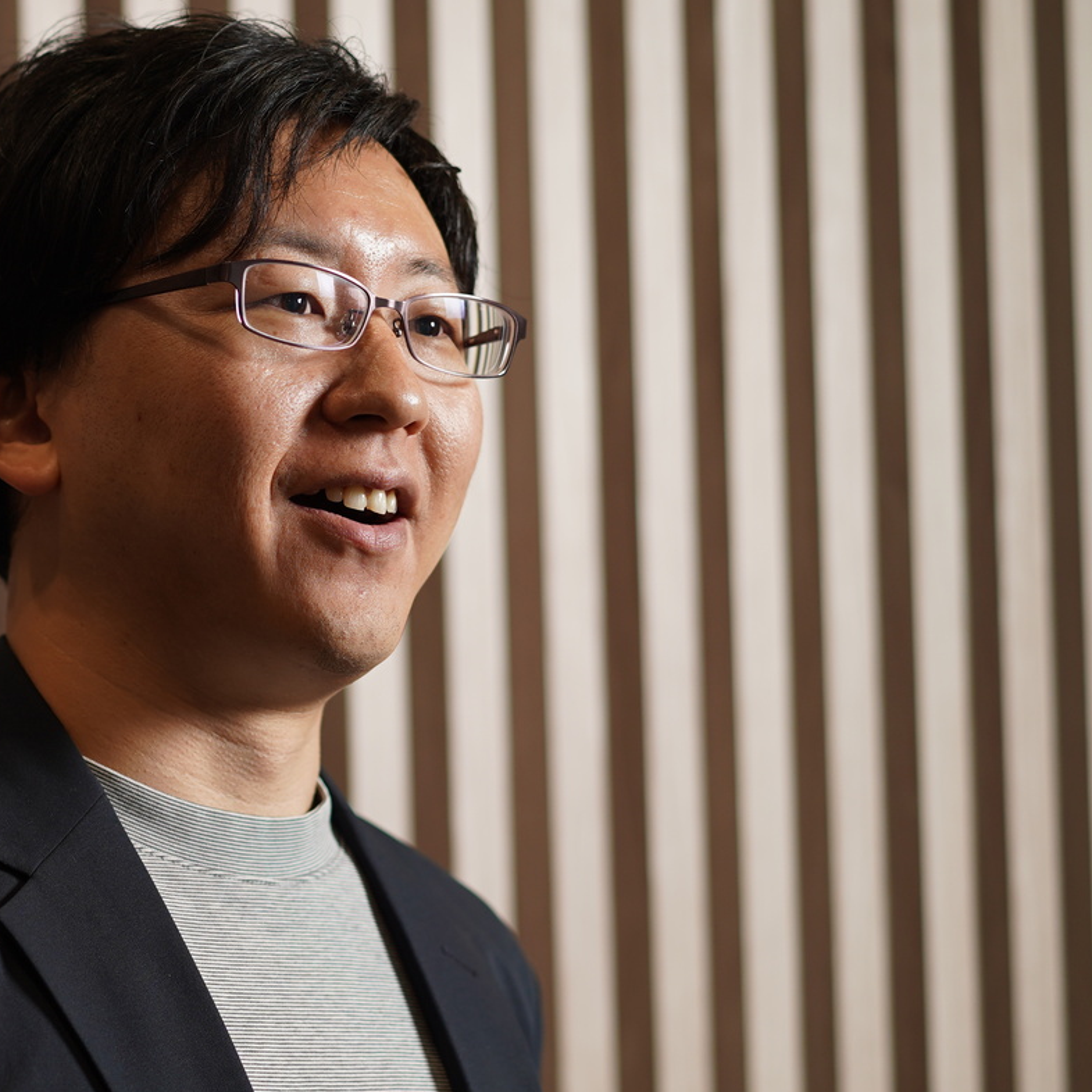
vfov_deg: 16.3
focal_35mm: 107
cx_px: -15
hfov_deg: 15.9
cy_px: 596
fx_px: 3819
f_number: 2.2
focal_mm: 55
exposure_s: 1/250
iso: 200
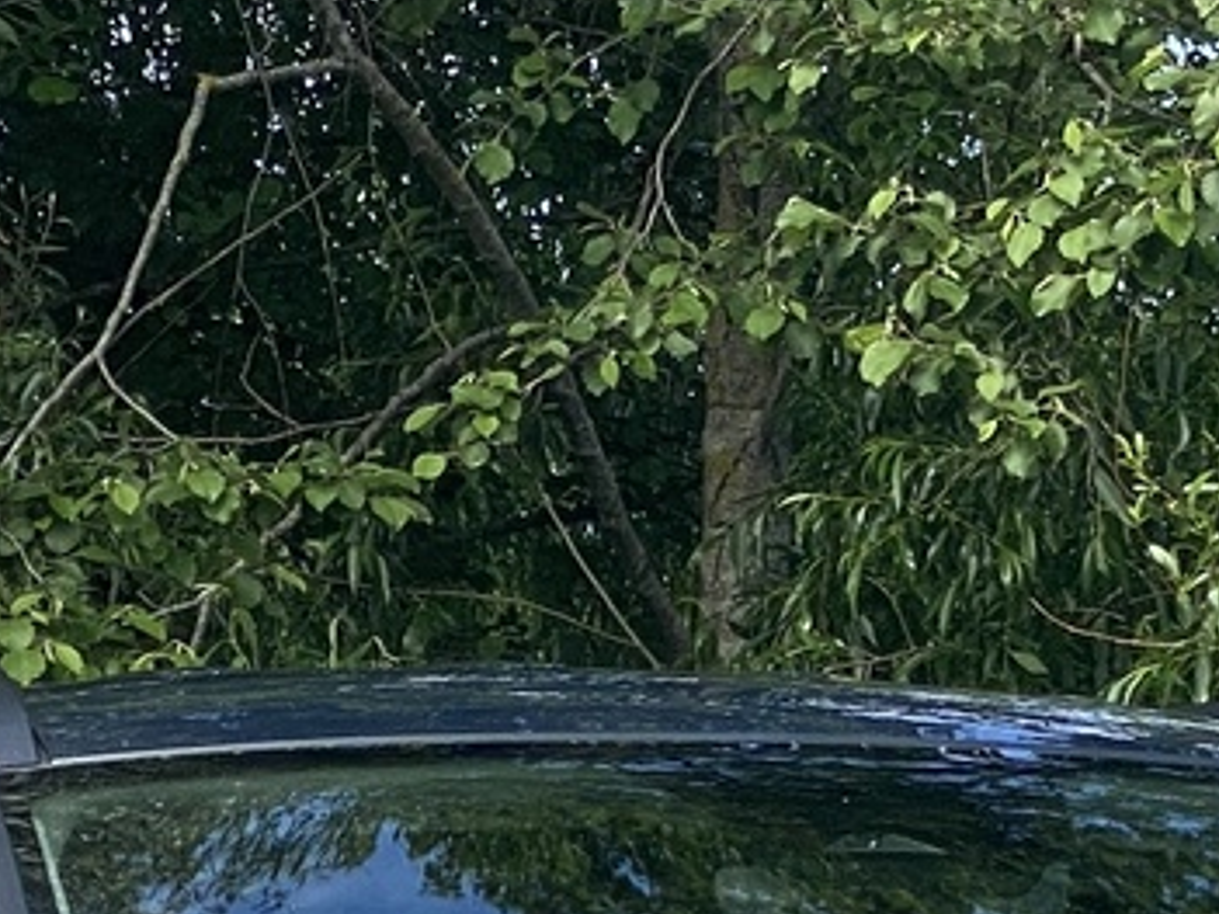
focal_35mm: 237
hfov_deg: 8.3
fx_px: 8343
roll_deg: +1.8
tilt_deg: -2.1
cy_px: 1863
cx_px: 1063
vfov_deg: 6.1
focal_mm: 6
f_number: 2
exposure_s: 1/826
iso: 20
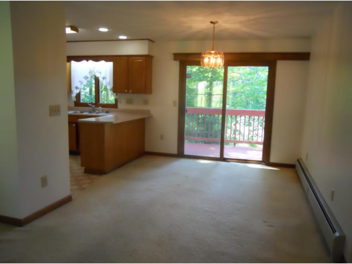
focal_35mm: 28
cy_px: 132
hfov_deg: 63.4
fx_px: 285
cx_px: 176
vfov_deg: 49.8
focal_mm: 5
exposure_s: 1/125
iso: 640
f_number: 2.7
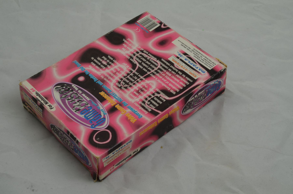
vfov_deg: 22.5
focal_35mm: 60
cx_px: 146
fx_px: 487
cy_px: 97
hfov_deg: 33.5
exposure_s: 1/2.5
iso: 100
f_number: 20
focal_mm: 40
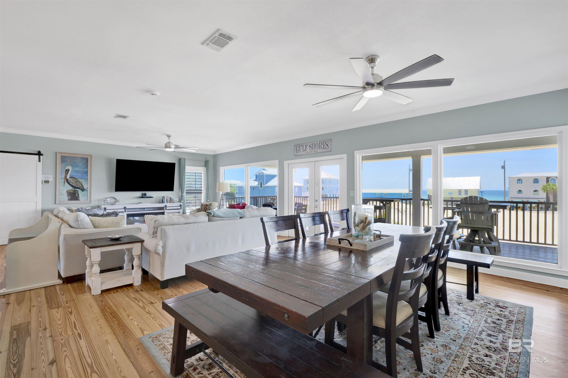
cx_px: 284
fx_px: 252
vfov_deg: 73.7
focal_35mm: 16
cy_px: 189
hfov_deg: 96.7
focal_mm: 16
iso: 400
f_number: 11
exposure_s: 1/60
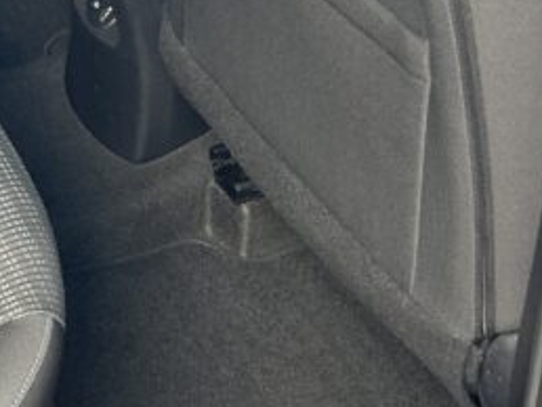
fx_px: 1614
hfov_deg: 17.0
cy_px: -13
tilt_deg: -32.5
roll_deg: +7.9
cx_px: -309
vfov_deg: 14.1
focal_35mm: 103
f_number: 1.5
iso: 64
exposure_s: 1/121
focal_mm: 5.7
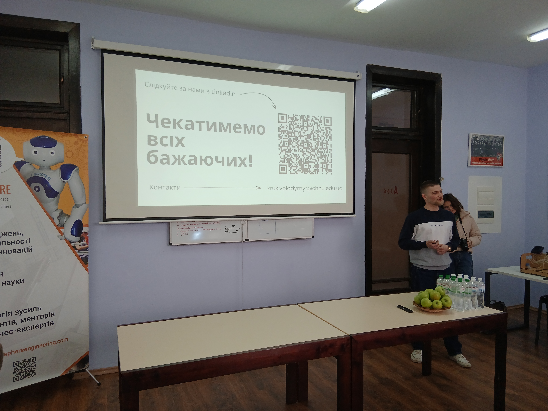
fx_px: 412
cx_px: 274
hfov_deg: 67.3
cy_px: 206
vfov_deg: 53.1
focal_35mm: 26
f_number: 1.8
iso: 64
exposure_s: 1/50
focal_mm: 3.98
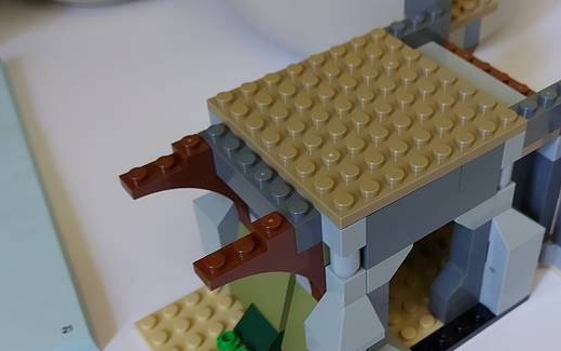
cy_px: 235
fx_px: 673
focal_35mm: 44
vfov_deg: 29.0
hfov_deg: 44.9
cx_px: 348
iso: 200
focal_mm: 5.23
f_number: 1.8
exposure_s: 1/33
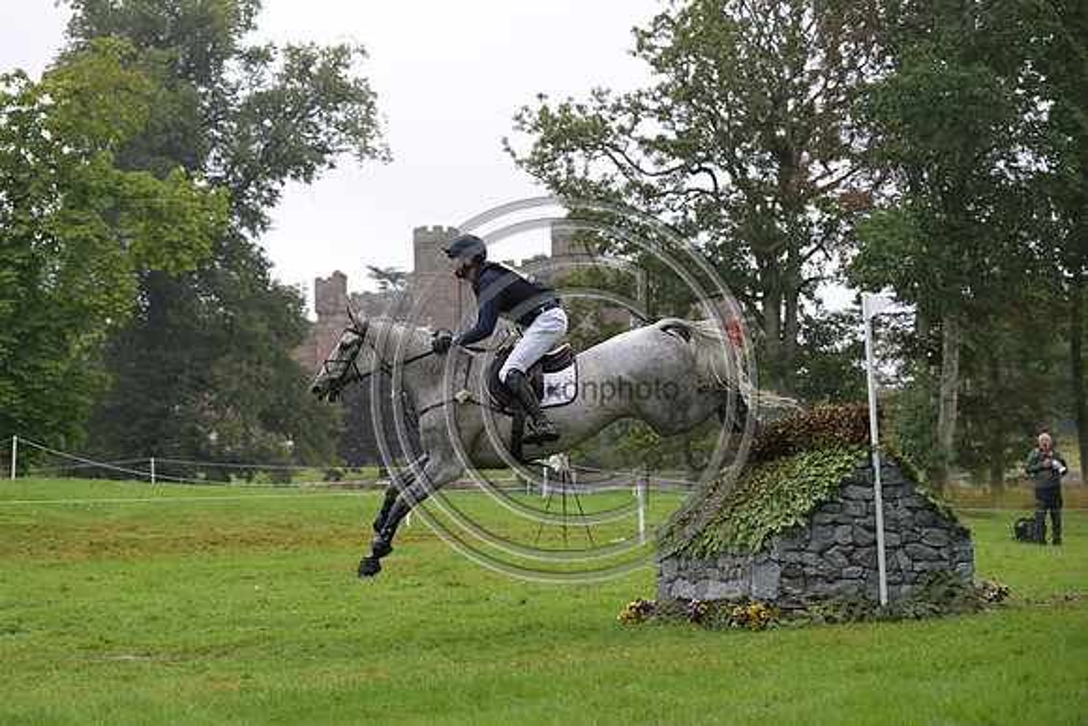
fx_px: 2448
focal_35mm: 81
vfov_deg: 16.9
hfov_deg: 25.1
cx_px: 544
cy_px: 363
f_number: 4
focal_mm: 81
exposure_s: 1/1250
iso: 1250
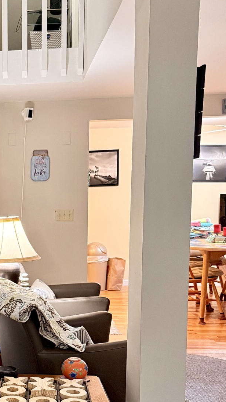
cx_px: -45
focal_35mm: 55
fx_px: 586
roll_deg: +1.8
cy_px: 265
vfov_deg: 37.5
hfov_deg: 20.4
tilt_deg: -6.9
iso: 640
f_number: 1.78
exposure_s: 1/60
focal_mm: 6.76
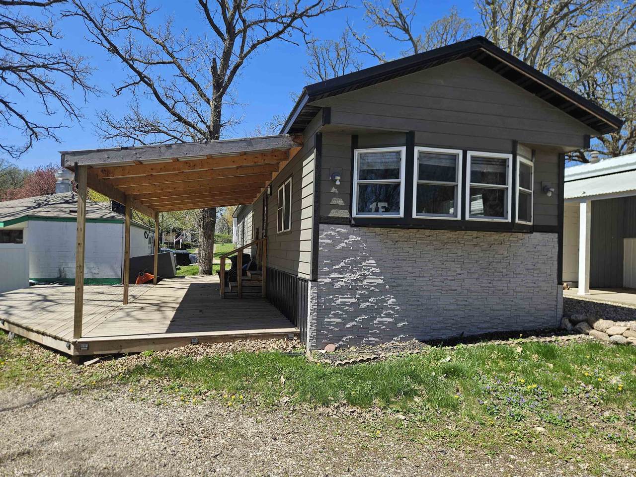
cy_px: 238
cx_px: 318
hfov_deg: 73.9
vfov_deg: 58.9
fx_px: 423
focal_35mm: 23
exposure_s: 1/1129
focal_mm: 5.4
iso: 25
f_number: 1.8
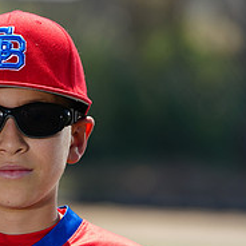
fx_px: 4310
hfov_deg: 3.3
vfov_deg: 3.3
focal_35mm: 536
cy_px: 289
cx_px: -1
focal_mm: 200
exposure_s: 1/250
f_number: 5
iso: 50
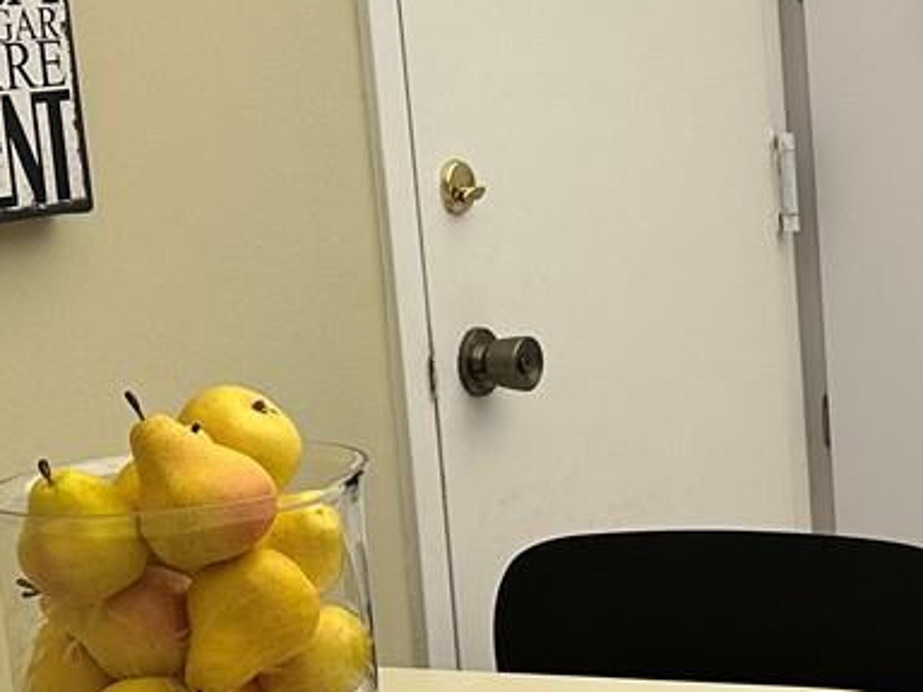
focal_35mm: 100
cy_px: 418
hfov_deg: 18.9
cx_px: 1012
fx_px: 2666
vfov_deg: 14.8
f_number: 1.78
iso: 125
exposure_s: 1/60
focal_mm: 6.86
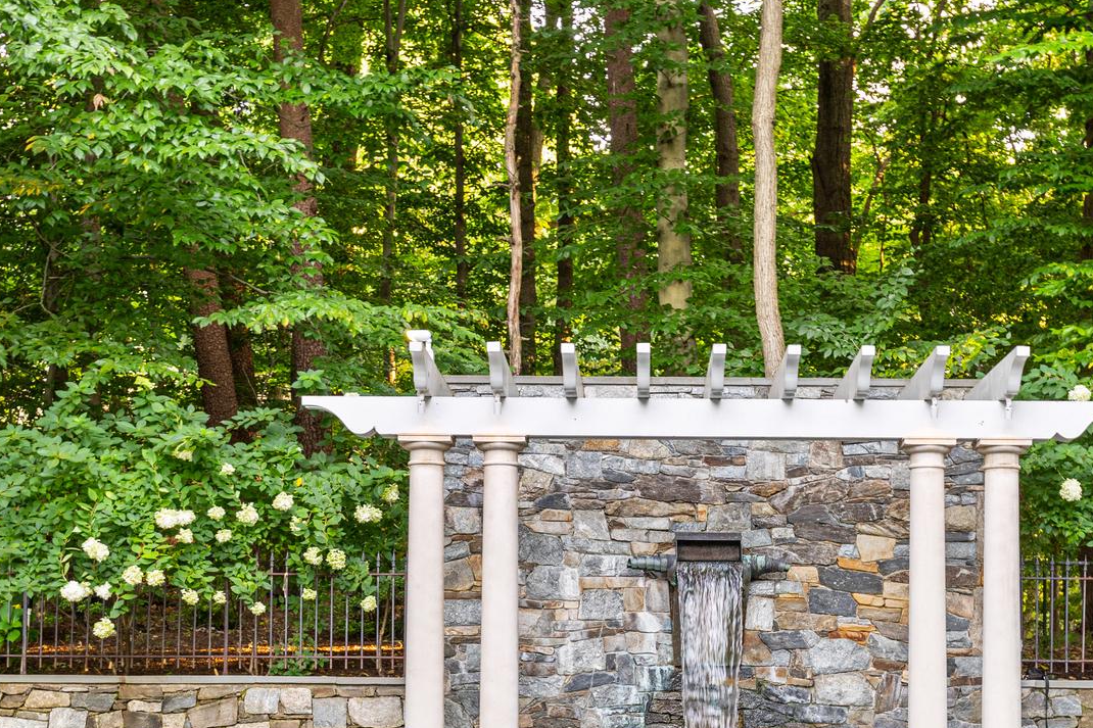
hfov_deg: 29.9
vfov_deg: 20.0
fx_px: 2034
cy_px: 619
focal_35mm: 67
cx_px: 706
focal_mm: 35
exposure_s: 1/13
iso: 500
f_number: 5.6
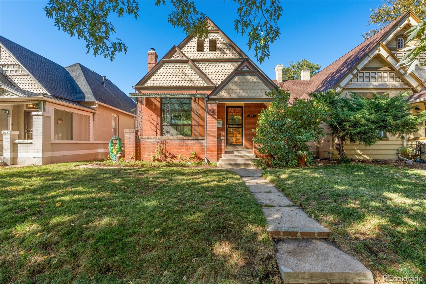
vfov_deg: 73.7
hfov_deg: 96.7
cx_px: 213
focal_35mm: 16
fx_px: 189
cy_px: 142
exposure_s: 1/125
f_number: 11
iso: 640
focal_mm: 16
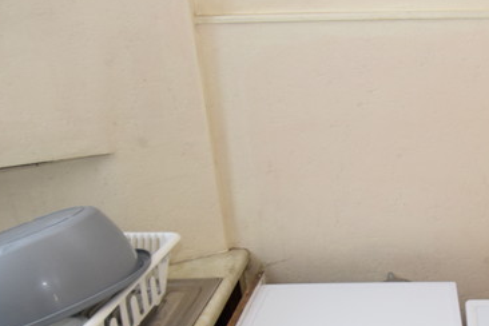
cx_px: 416
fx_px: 570
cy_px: 277
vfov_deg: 30.8
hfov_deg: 43.4
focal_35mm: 42
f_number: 5.6
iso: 800
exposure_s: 1/125
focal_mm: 10
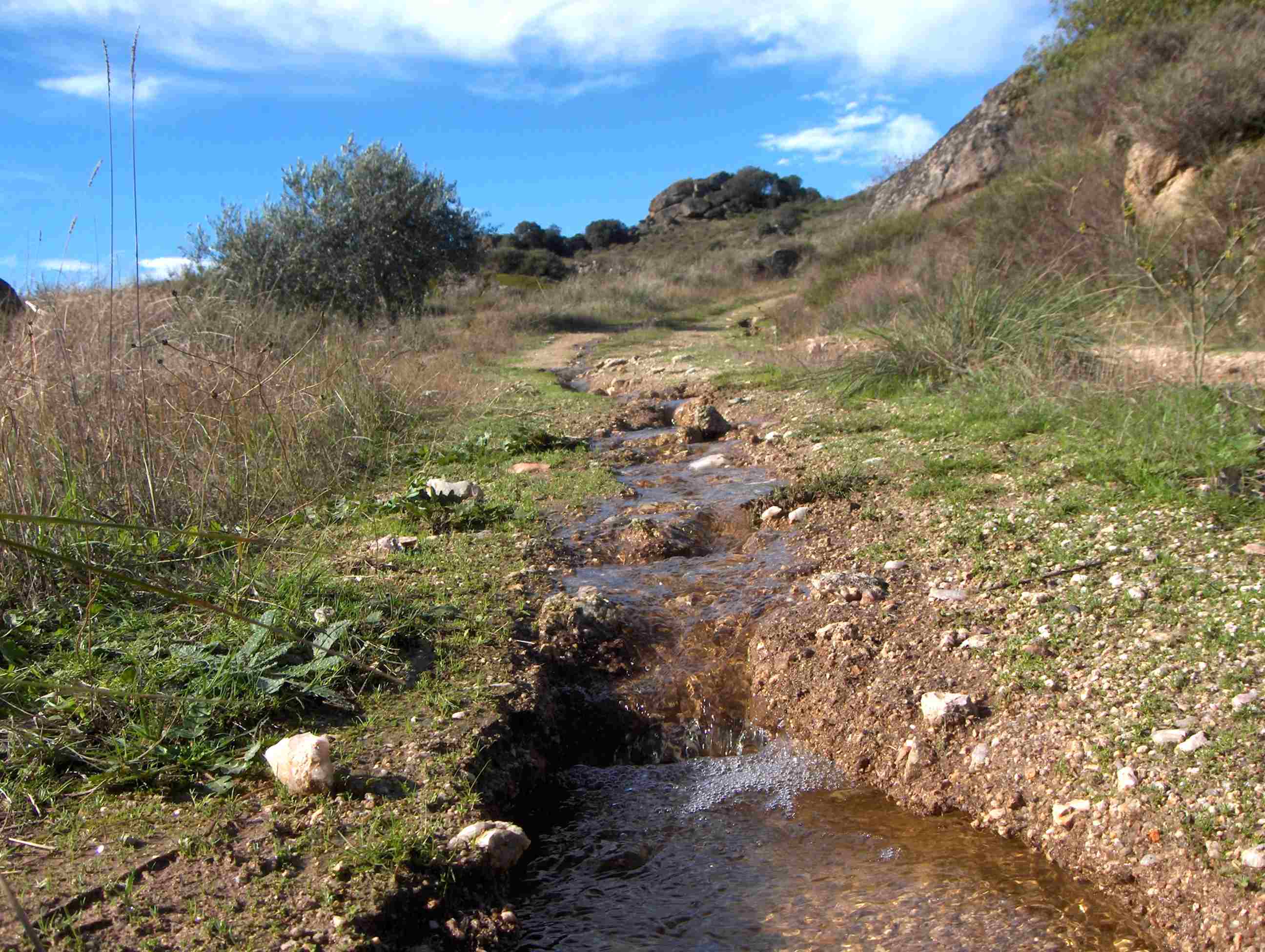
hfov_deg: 47.8
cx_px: 632
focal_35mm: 39
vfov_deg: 36.9
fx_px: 1427
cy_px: 476
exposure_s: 1/568
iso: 100
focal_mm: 8
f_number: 4.8
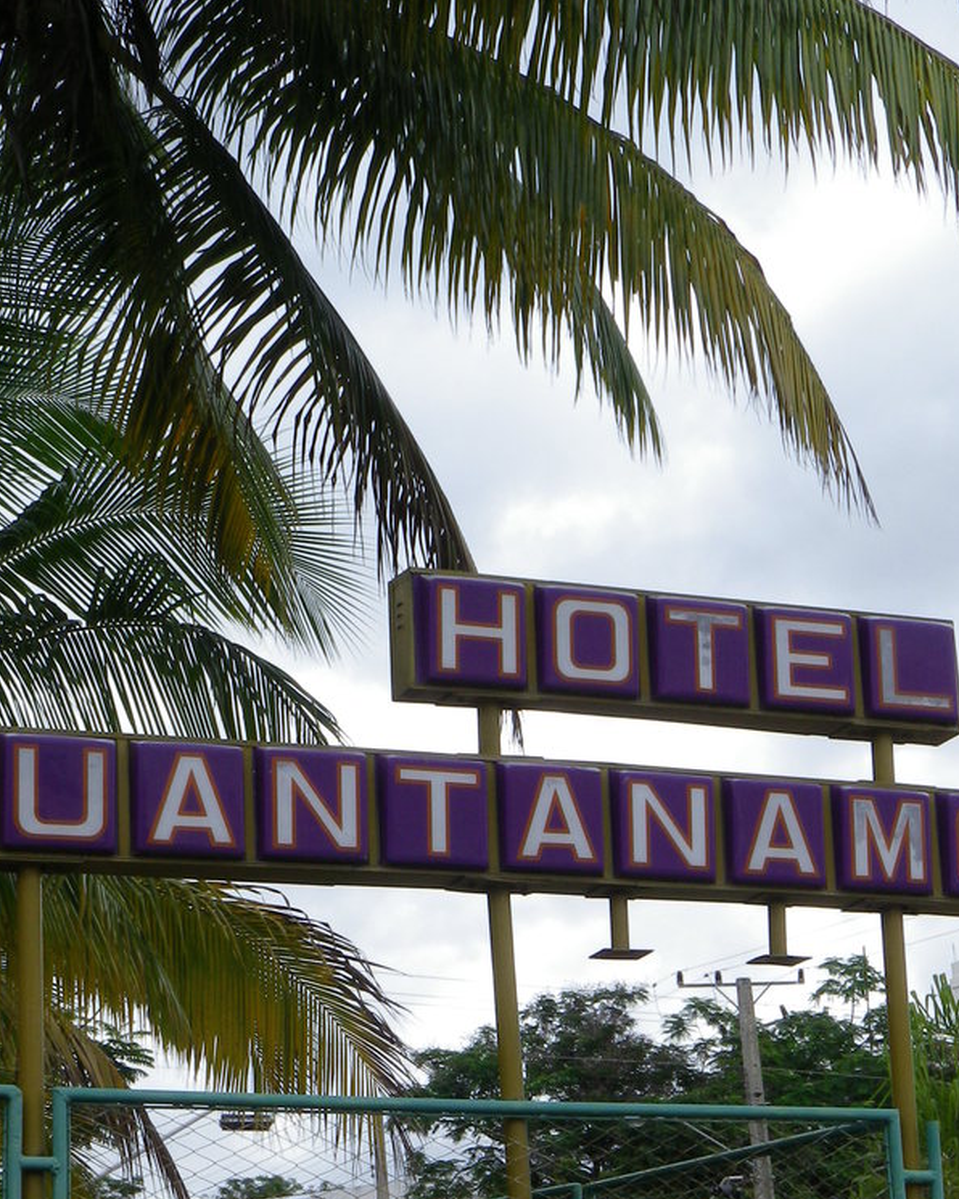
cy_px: 927
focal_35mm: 77
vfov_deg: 24.4
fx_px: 2732
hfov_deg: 19.9
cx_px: 417
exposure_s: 1/60
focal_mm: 8.7
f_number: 10.9
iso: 80
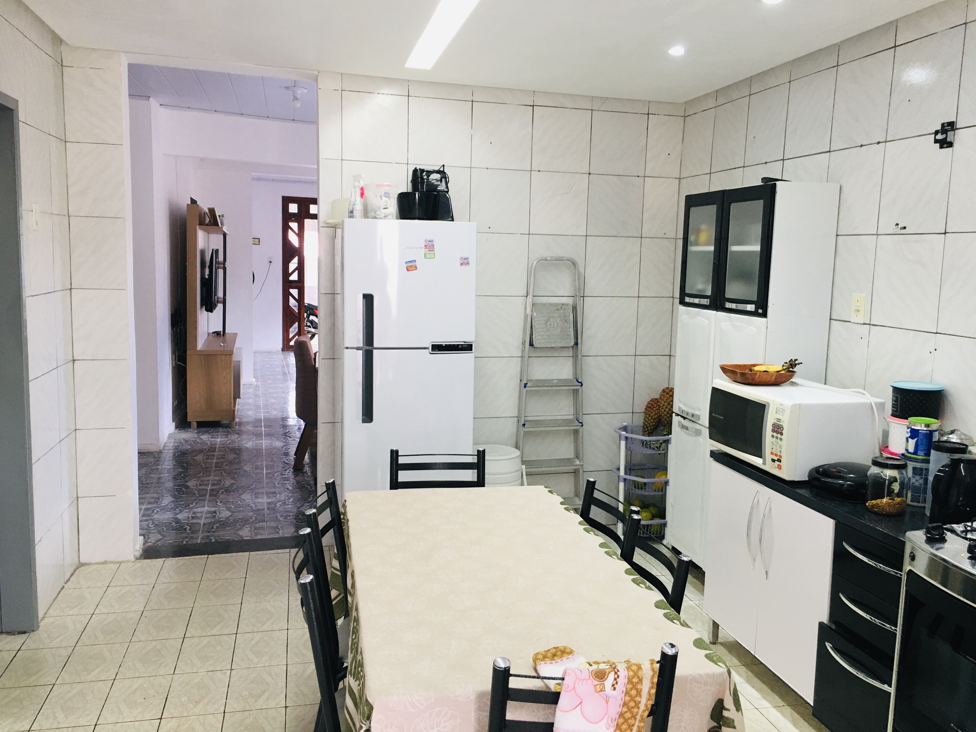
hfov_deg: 61.7
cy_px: 366
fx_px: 818
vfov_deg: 48.2
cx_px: 488
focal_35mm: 29
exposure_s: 1/30
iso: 40
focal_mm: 4.15
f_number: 2.2
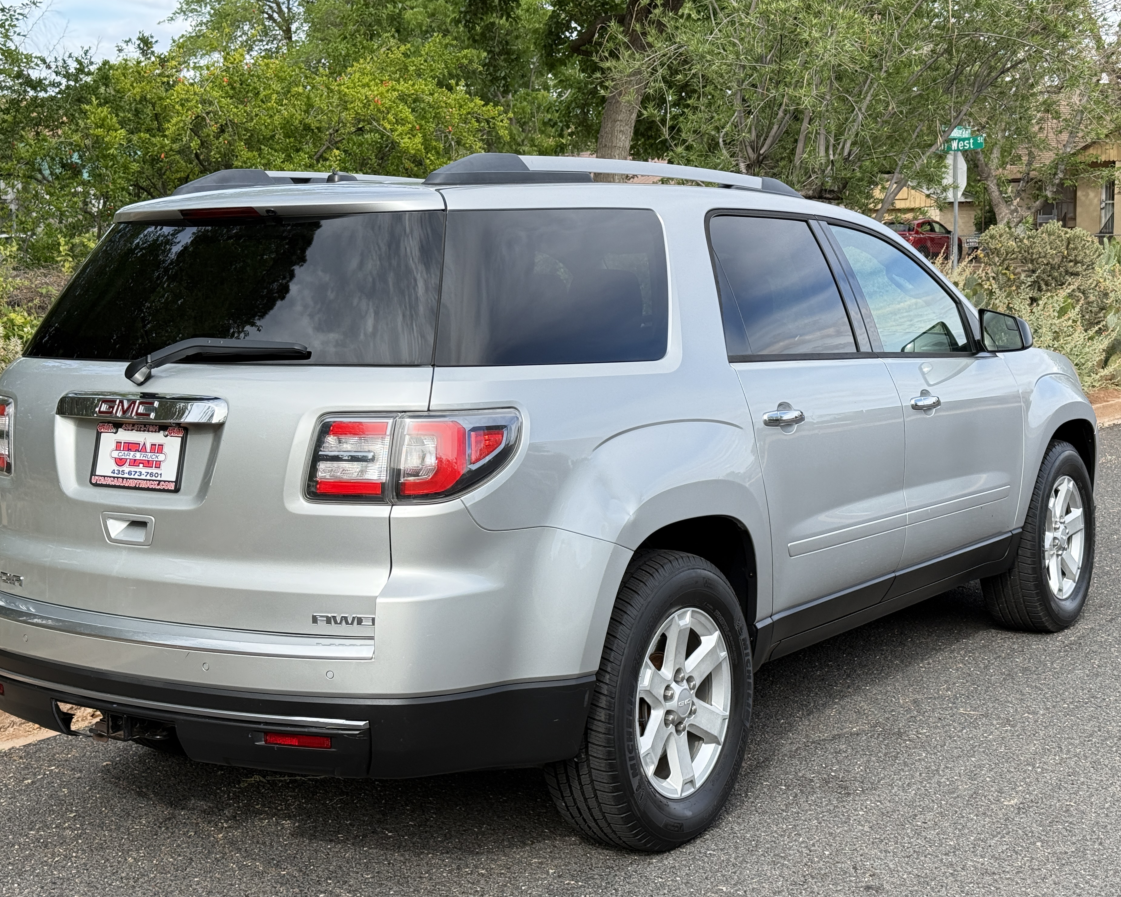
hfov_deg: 36.6
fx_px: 1692
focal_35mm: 51
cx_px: 523
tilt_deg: -7.9
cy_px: 449
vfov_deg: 29.7
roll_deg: +1.3
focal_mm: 6.76
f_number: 1.78
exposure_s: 1/1429
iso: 64
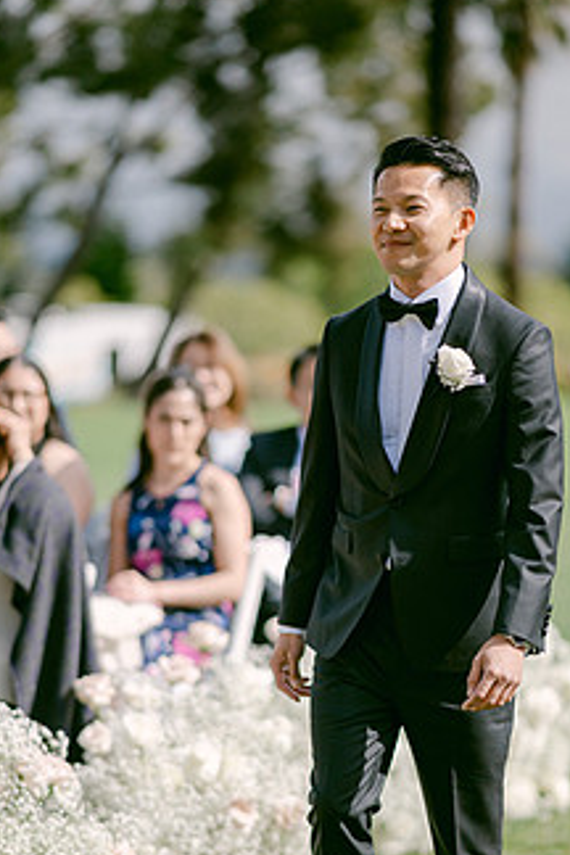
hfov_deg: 9.4
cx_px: 338
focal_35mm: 146
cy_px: 578
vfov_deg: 14.0
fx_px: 3467
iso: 200
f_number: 1.4
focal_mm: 105
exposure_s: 1/20000
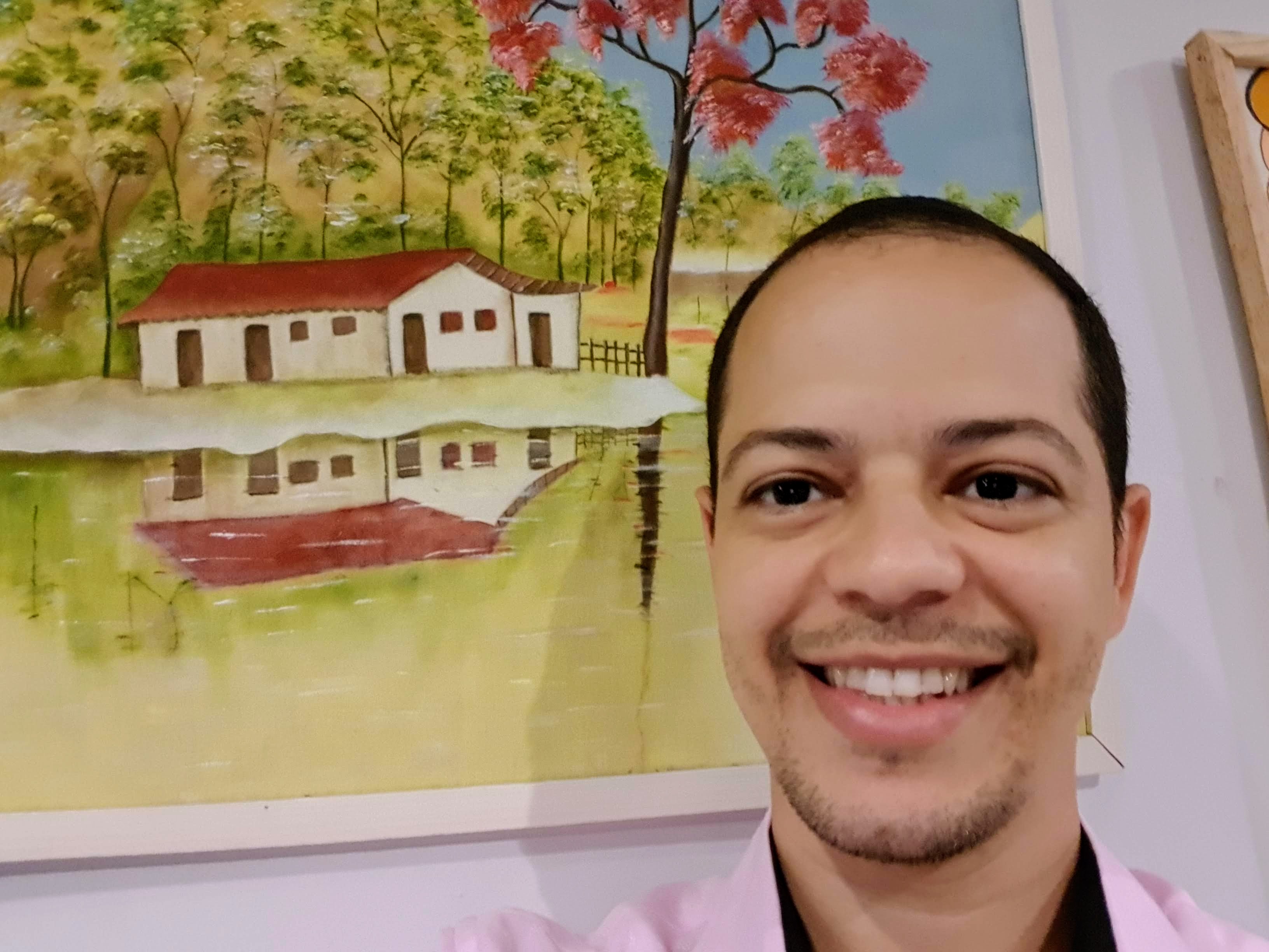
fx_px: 916
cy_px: 476
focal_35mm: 25
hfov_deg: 69.4
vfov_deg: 54.9
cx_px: 634
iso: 500
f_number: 1.7
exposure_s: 1/12
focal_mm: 2.95
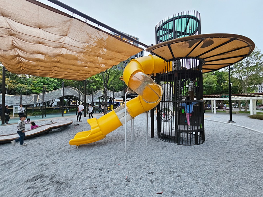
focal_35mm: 13
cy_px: 98
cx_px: 132
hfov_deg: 106.2
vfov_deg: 89.9
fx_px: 99
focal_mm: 2.2
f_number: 2.2
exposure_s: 1/30
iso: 320
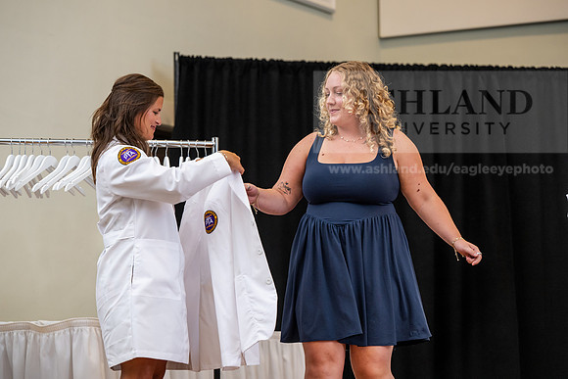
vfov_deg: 12.5
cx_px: 284
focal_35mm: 110
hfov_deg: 18.6
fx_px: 1736
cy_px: 190
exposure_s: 1/200
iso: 1600
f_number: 3.5
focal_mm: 110
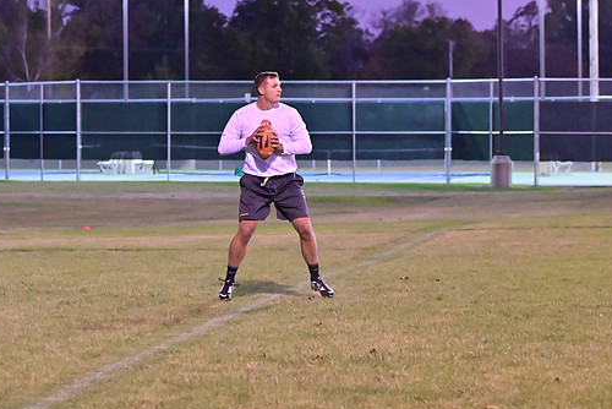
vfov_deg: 7.9
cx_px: 318
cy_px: 209
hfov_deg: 11.8
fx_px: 2960
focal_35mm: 174
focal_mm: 100
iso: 6400
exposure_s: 1/400
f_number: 4
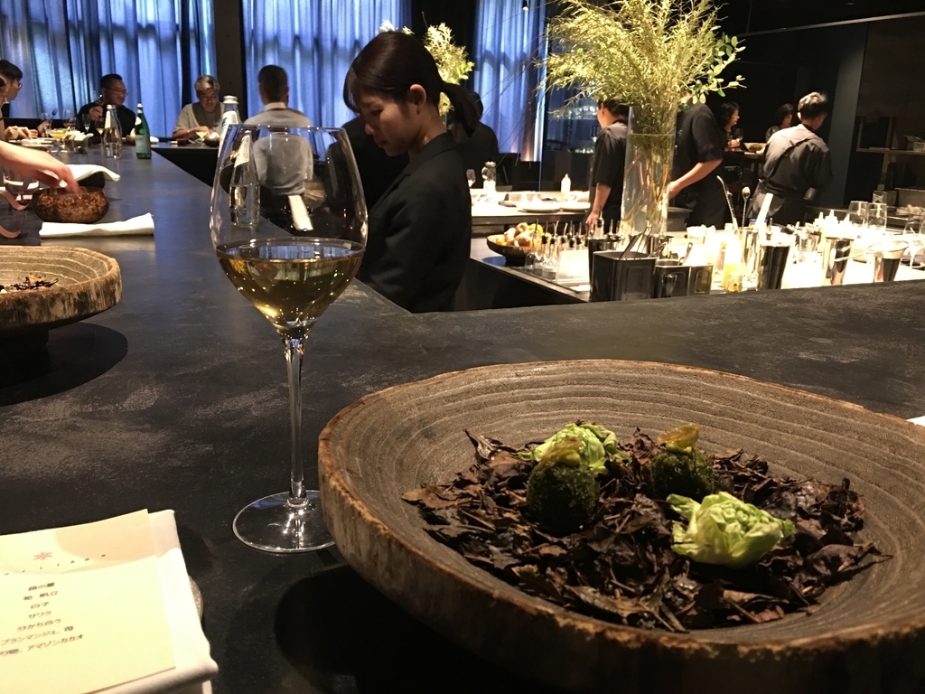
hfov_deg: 61.7
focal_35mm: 29
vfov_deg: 48.2
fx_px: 775
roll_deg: -1.1
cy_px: 347
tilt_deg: -15.1
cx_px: 462
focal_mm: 4.15
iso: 80
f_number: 2.2
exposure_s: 1/4
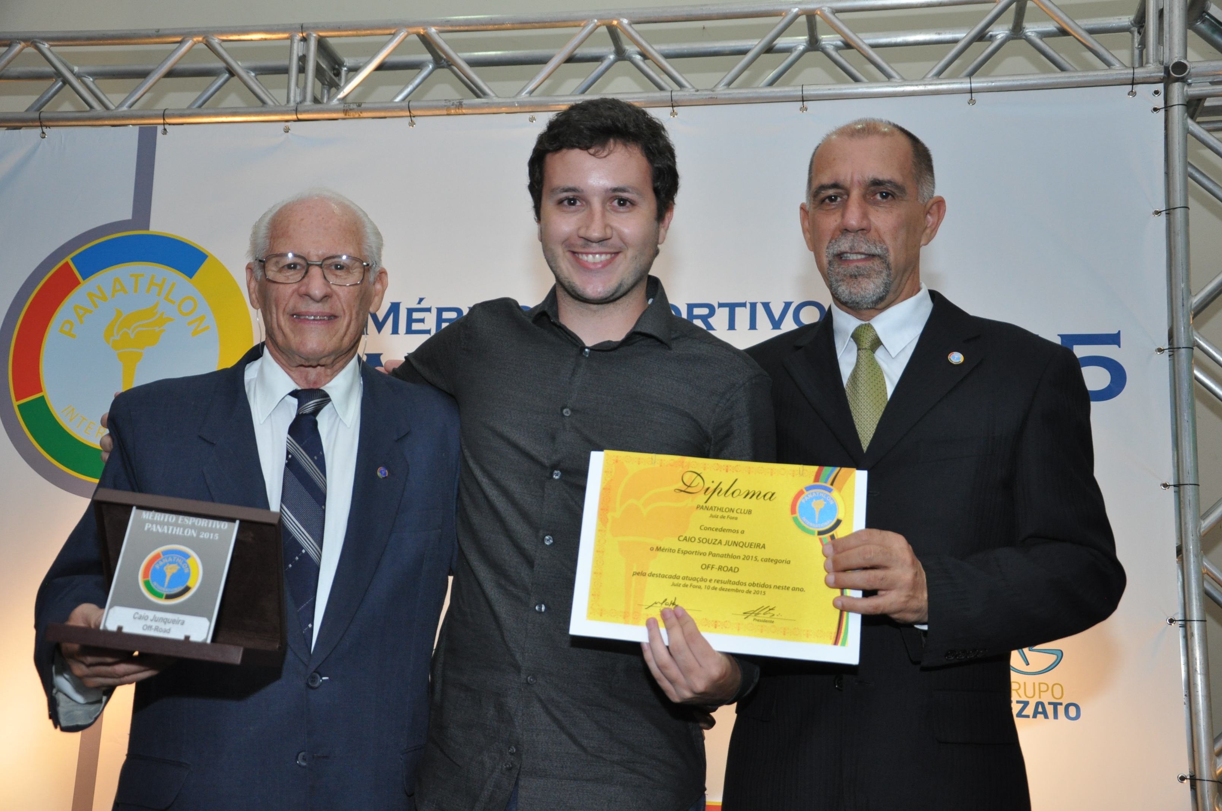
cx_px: 611
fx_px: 1627
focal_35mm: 48
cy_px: 406
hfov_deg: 41.2
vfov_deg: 28.0
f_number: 4.2
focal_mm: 32
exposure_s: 1/60
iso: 800
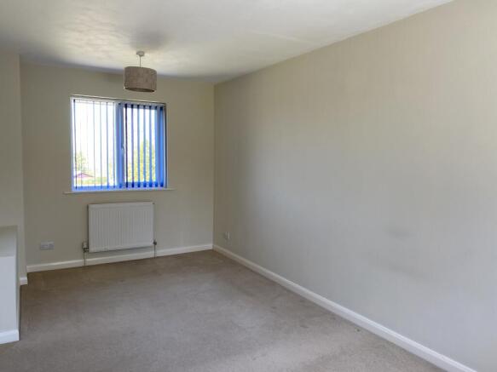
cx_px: 248
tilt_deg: -6.0
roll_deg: -0.4
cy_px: 186
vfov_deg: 53.0
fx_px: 373
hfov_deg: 67.3
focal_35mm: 26
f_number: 1.8
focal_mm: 4.25
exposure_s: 1/121
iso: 100
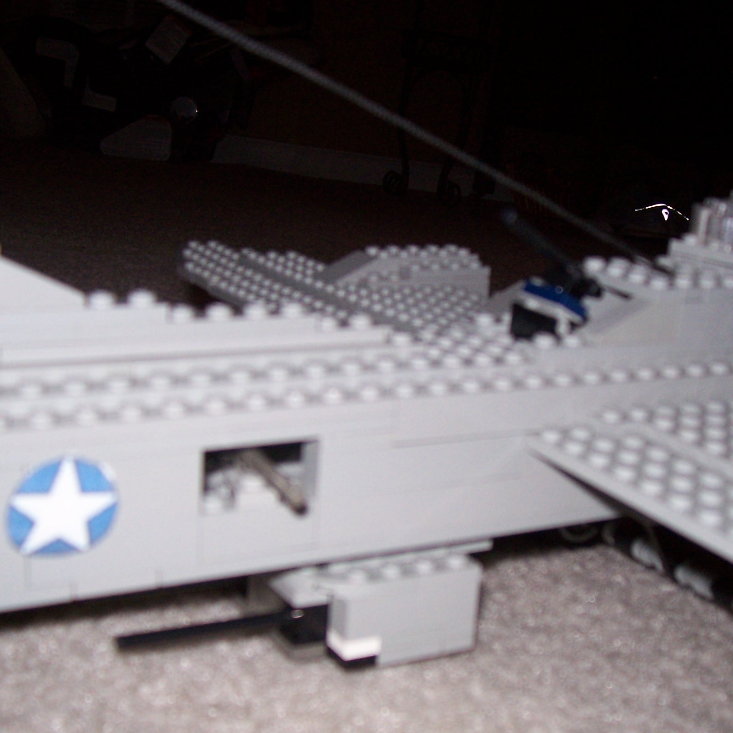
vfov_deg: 35.3
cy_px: 420
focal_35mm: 48
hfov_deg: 35.3
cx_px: 419
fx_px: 1150
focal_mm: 5.6
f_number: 2.7
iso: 125
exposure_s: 1/60
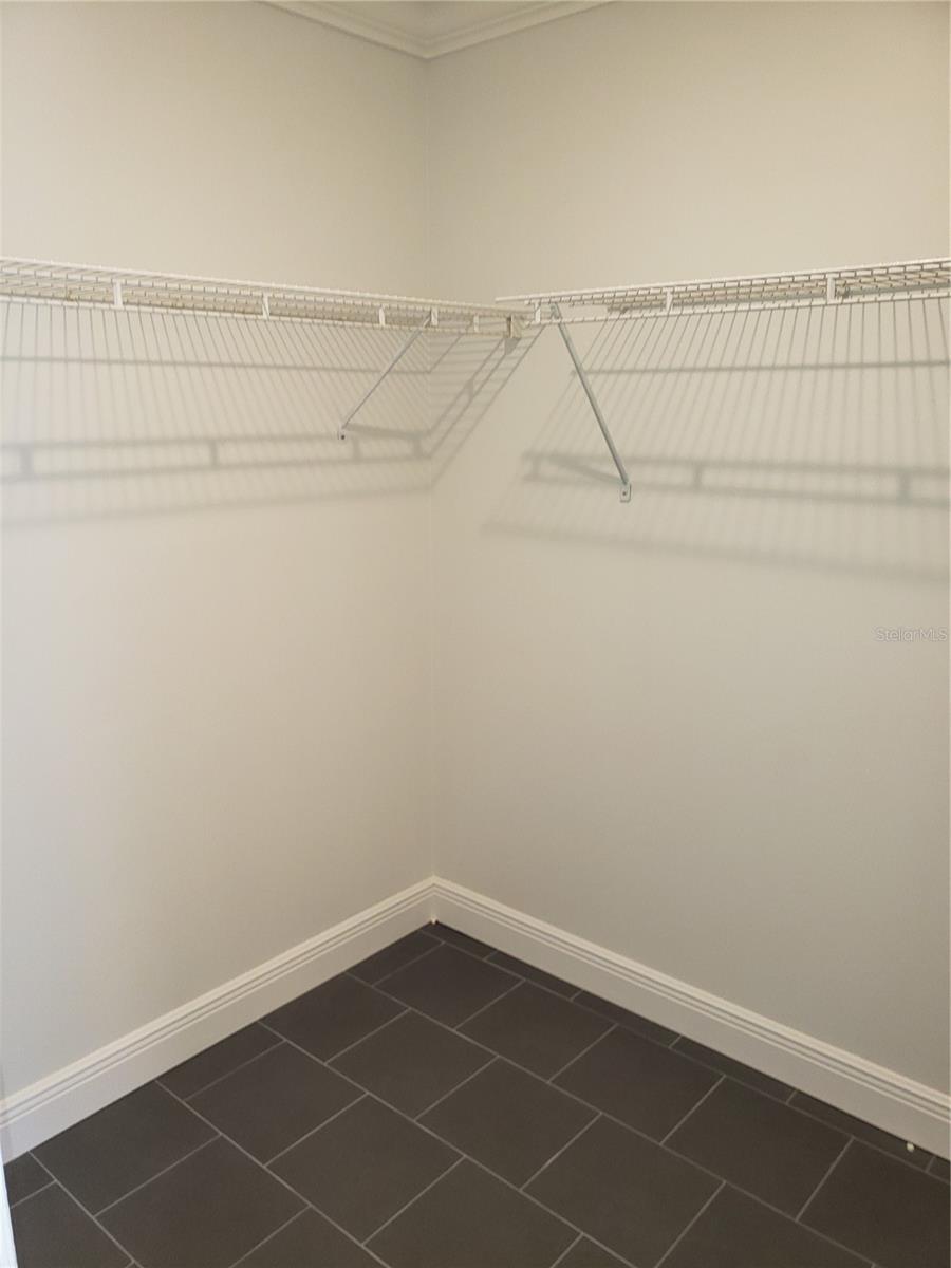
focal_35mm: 26
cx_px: 476
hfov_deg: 53.1
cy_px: 634
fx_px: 952
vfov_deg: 67.3
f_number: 2.4
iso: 100
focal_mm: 4.3
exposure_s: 1/24
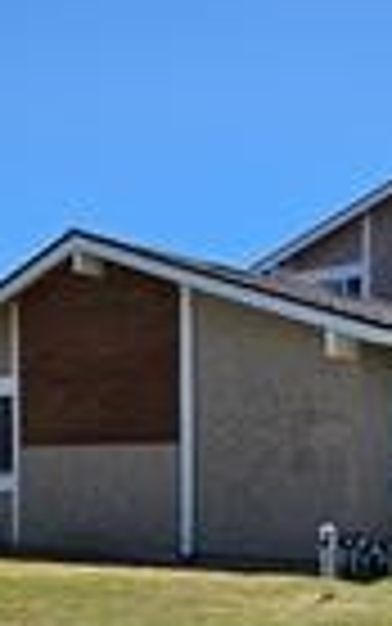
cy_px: 450
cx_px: 327
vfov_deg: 33.5
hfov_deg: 21.3
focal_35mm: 60
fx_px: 1025
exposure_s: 1/2410
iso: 25
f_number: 1.8
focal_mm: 5.4
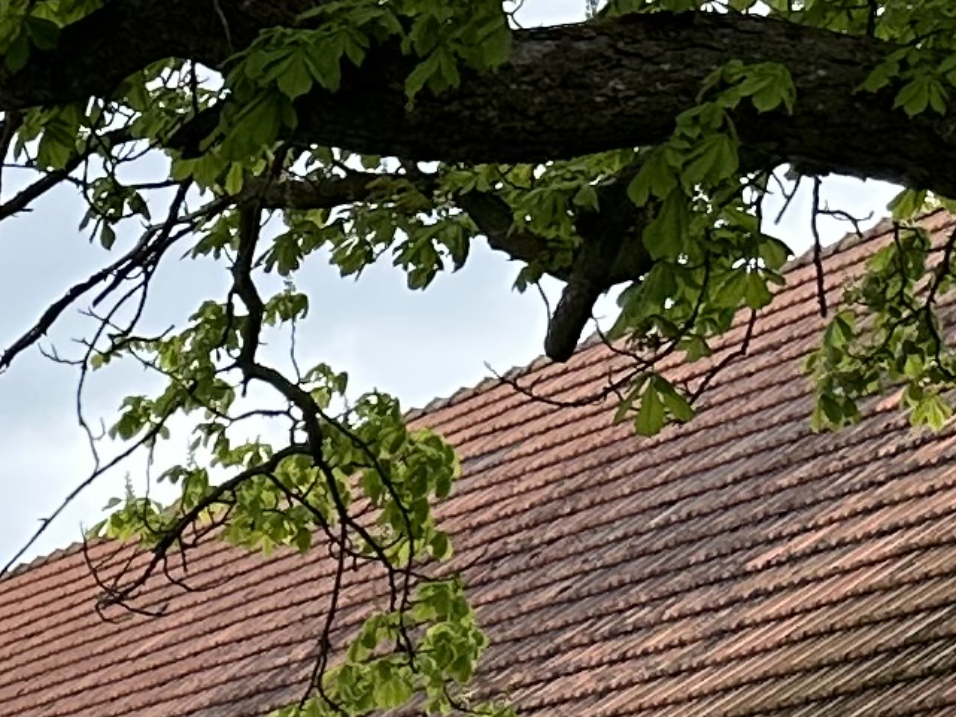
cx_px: -1289
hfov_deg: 11.1
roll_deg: +1.2
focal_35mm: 151
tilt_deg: -2.2
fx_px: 4171
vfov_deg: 9.2
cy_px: 1465
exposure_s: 1/2591
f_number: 1.78
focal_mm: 6.86
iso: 80
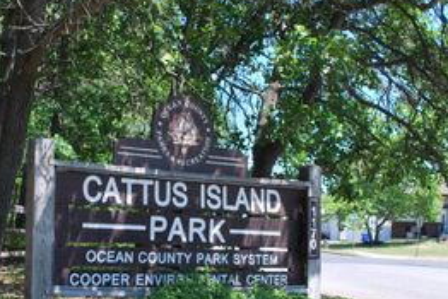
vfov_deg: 21.4
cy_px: 235
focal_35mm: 63
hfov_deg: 31.7
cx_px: 166
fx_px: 784
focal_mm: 22
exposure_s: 1/160
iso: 100
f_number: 6.3
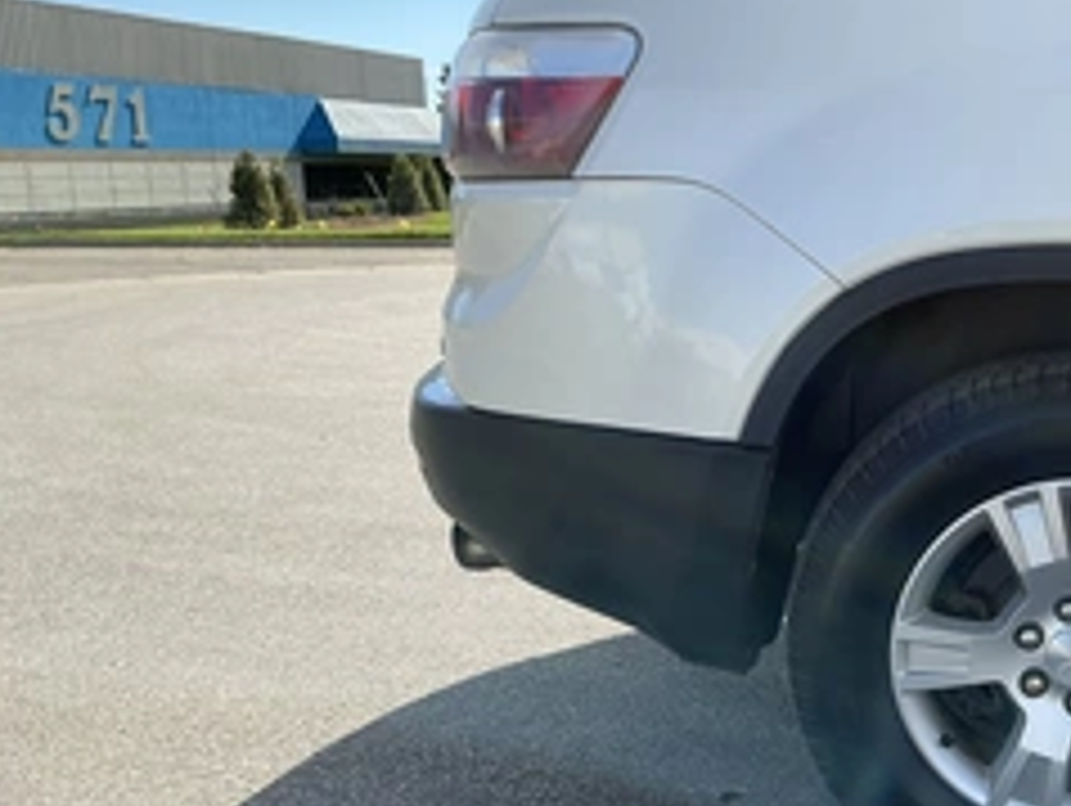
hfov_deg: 38.7
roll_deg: +2.1
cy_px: 446
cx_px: 873
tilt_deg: -9.3
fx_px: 1456
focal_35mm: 47
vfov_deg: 30.9
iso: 25
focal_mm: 3
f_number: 1.8
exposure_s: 1/1076
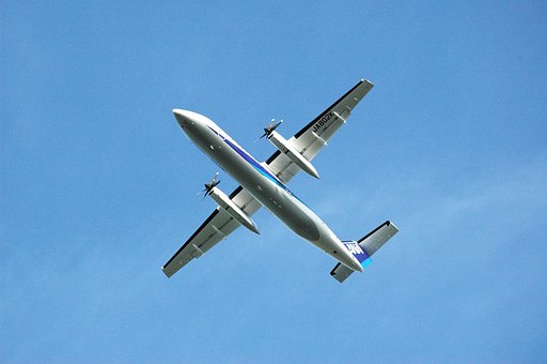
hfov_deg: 11.2
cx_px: 274
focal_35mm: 183
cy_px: 182
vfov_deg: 7.5
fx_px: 2777
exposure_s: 1/1250
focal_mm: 122
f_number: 9
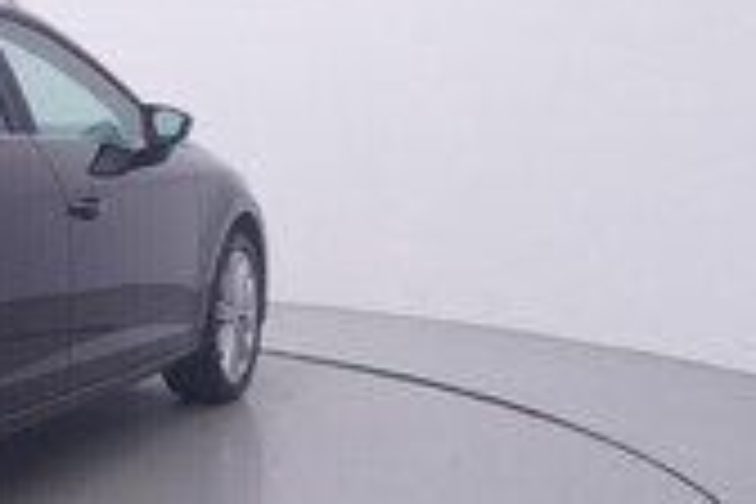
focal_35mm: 74
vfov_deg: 18.4
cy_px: 151
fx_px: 1546
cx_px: -155
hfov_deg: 24.8
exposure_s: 1/80
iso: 200
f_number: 5
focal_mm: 15
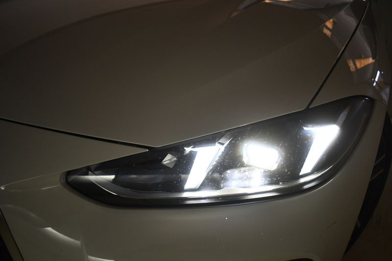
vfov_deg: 43.6
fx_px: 327
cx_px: 196
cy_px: 130
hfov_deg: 61.9
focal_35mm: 30
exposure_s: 1/250
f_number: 3.8
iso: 720
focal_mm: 20
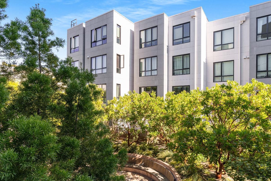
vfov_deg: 59.1
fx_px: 158
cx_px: 151
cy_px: 107
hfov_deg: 80.9
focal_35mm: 21
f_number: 8
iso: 200
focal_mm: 17
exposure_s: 1/125
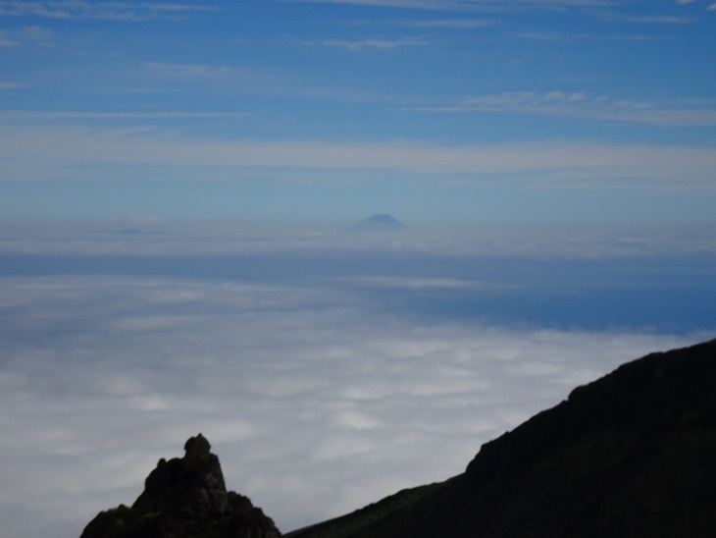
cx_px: 358
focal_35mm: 73
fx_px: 1510
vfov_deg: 20.2
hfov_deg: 26.7
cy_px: 269
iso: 80
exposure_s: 1/1600
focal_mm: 12.42
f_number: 5
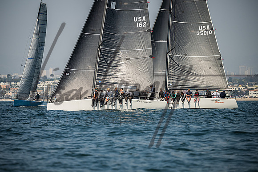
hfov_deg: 7.6
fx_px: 1933
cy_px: 86
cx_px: 126
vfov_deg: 5.1
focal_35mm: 270
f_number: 5
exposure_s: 1/4000
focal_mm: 260
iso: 320
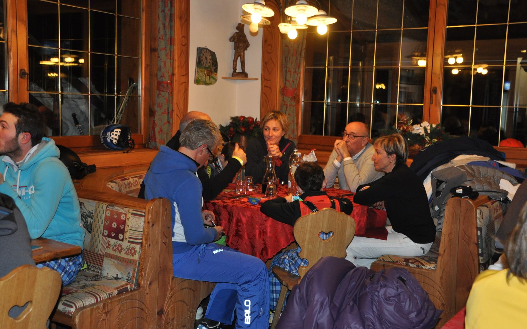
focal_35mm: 43
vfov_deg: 29.8
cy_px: 155
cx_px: 263
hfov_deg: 46.2
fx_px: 618
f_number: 4
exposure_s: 1/60
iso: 800
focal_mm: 28
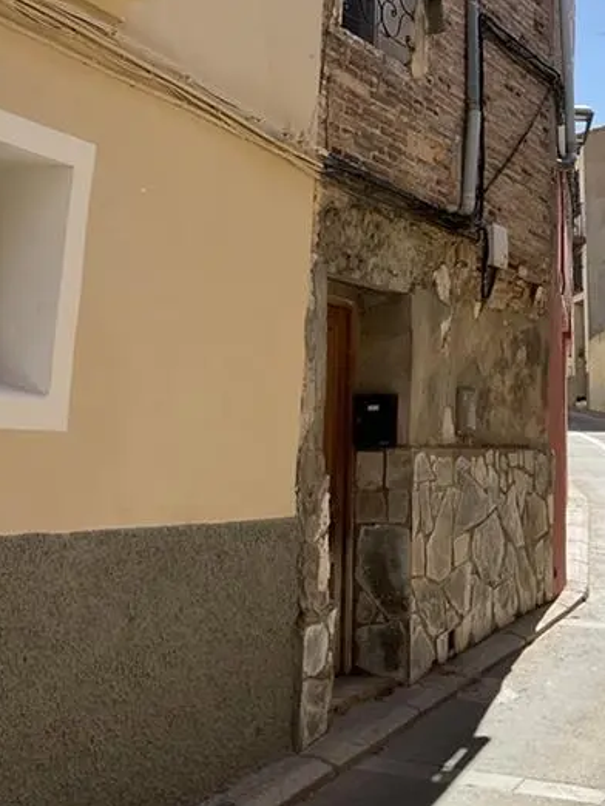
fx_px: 1257
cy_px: 107
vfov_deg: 33.9
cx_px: 421
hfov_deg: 26.8
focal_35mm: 54
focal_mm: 3
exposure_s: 1/2058
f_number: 1.8
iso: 25
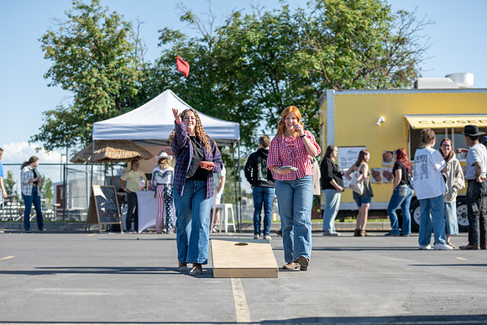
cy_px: 172
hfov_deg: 27.0
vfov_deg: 18.2
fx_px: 1013
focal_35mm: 75
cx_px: 230
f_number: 2.8
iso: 80
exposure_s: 1/1000
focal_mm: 70
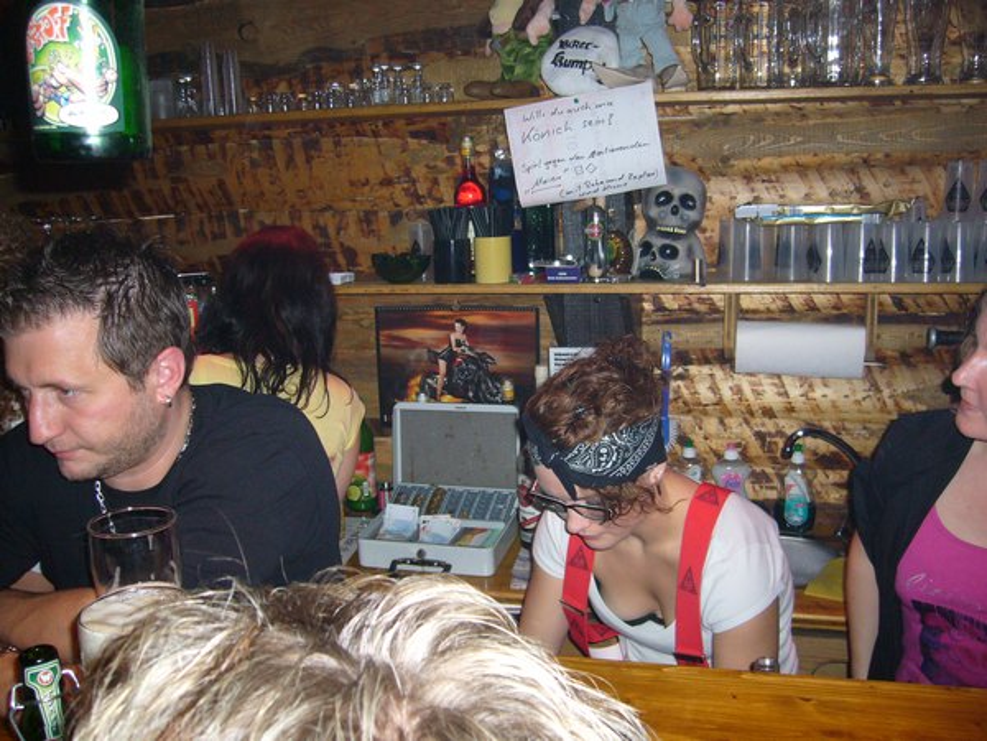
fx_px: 998
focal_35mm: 35
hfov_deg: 52.6
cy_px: 370
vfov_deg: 40.7
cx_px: 494
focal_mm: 5.8
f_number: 2.8
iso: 160
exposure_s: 1/30
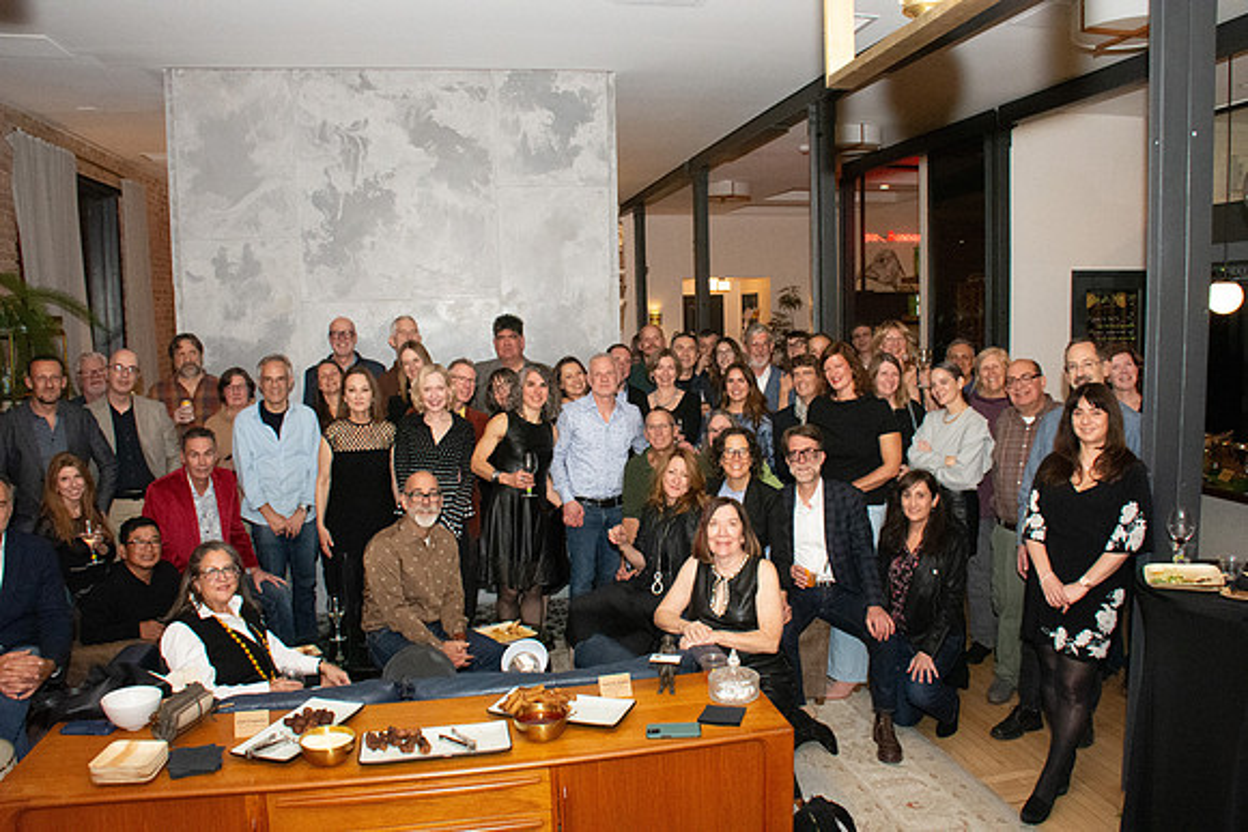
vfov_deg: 48.0
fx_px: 936
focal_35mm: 27
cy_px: 416
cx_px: 624
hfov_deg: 67.4
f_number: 9
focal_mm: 18
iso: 5000
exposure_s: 1/125
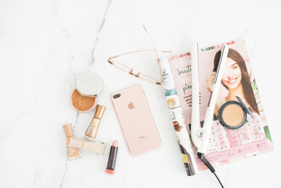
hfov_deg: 39.6
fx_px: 390
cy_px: 94
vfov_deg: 27.0
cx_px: 140
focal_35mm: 50
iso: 320
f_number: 3.2
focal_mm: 50
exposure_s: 1/125
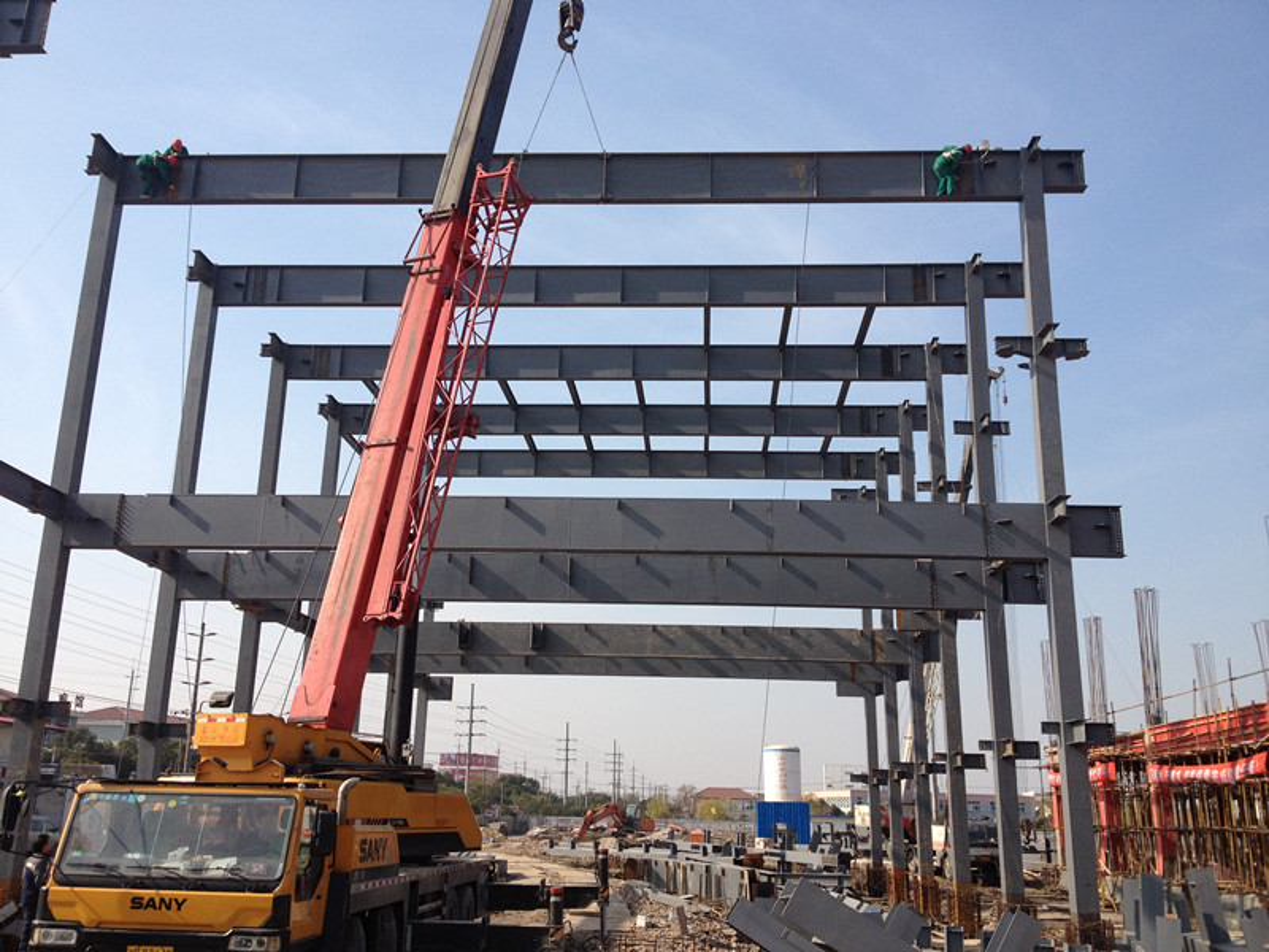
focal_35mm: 35
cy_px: 476
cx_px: 634
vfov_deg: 40.7
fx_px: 1283
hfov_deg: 52.6
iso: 64
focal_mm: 4.28
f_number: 2.4
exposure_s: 1/1623
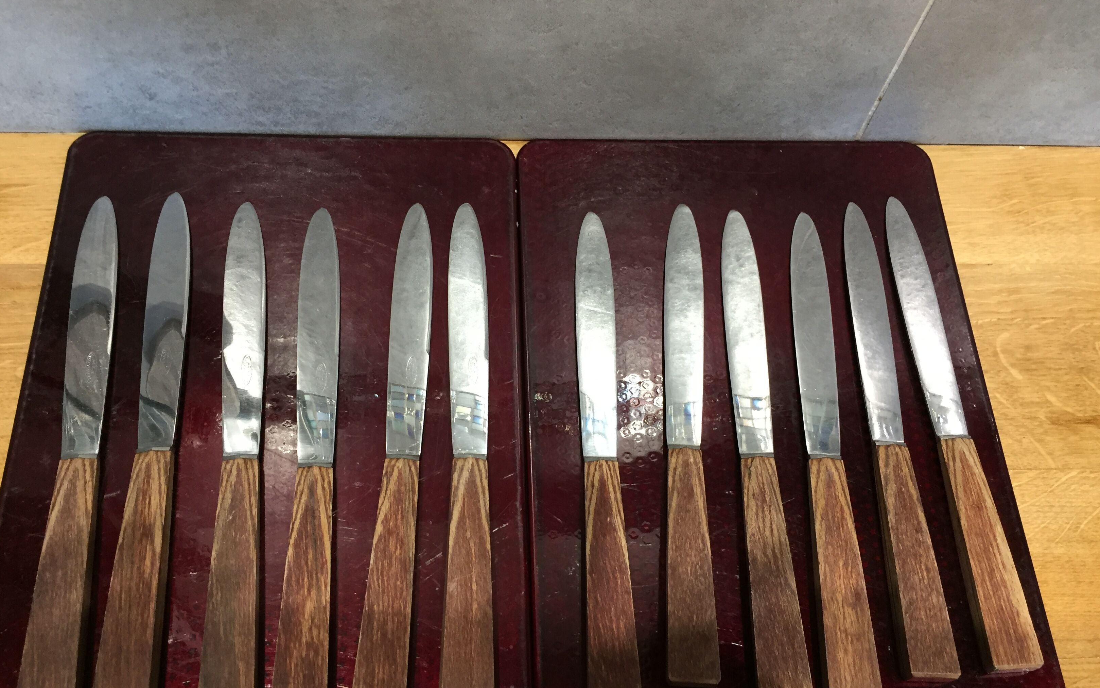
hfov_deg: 61.2
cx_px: 546
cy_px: 398
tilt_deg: -65.3
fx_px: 929
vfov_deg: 40.5
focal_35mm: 31
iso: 160
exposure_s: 1/33
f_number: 2.2
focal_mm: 4.15
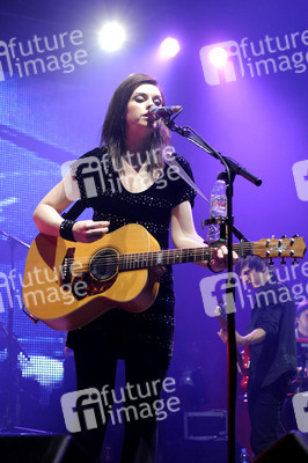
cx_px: 154
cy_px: 232
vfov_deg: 28.9
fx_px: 900
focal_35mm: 70
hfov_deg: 19.4
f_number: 5.6
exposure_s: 1/250
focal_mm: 70
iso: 2000
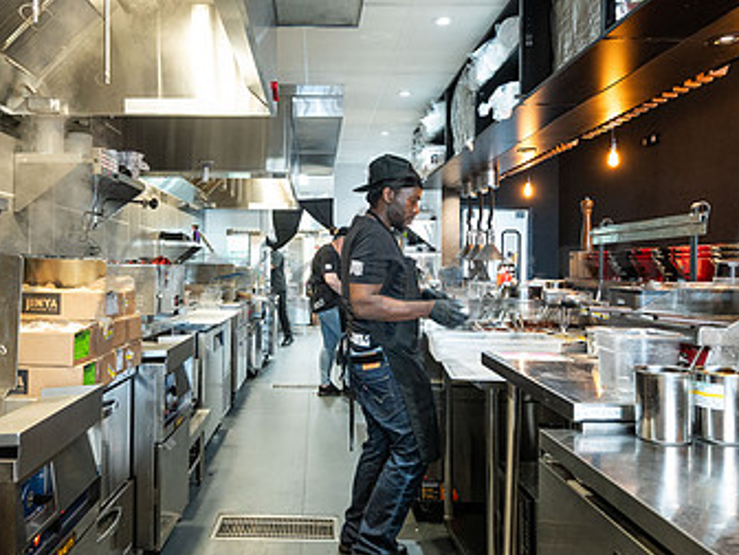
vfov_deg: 48.2
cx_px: 295
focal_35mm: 29
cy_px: 262
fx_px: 619
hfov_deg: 61.1
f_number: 4
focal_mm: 17.5
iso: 2500
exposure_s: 1/100
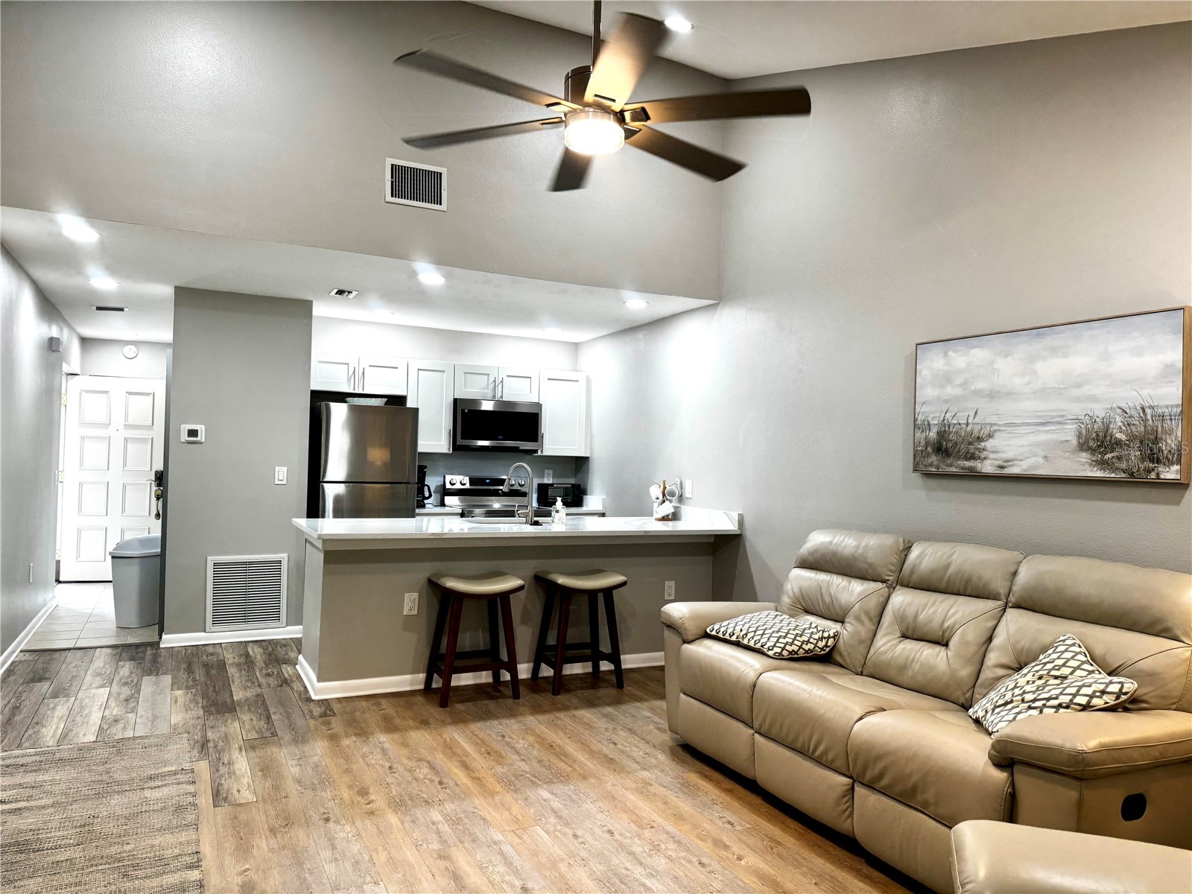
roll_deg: -1.7
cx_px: 596
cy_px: 447
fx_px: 826
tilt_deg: +0.2
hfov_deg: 71.6
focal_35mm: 24
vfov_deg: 56.8
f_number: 1.78
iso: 125
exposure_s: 1/120
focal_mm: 6.76
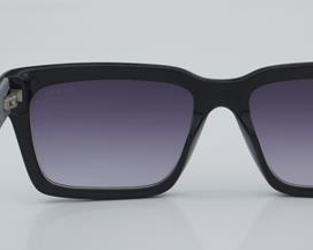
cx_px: 221
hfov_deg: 18.4
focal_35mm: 104
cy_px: 115
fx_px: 962
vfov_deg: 14.8
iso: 100
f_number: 32
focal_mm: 50
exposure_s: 1/4
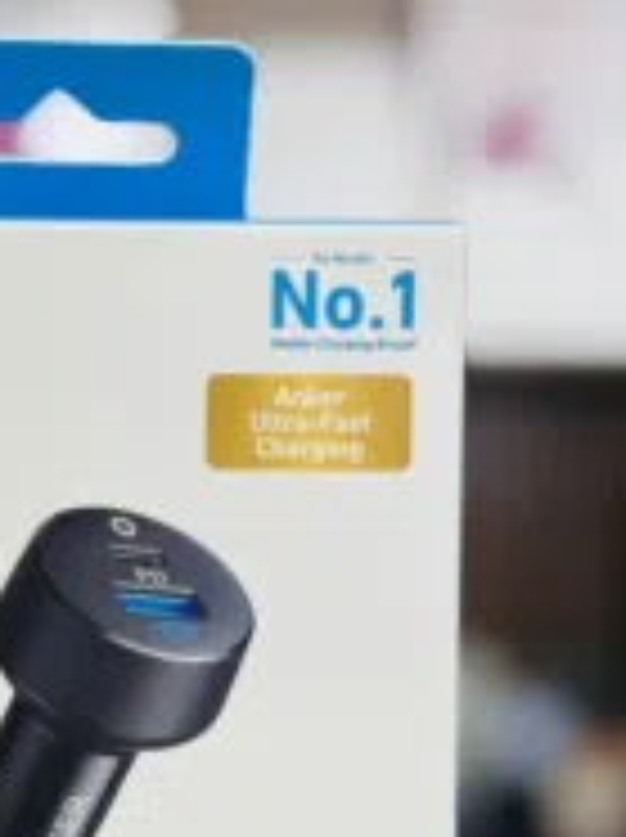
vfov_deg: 17.5
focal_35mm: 112
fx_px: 2707
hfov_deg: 13.1
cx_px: 81
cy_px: 572
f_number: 1.6
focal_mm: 5.96
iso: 50
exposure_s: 1/100
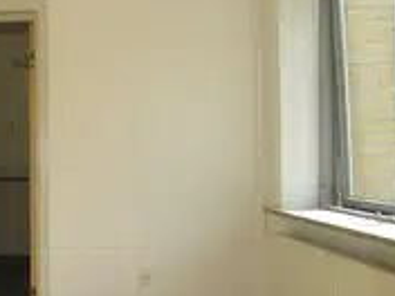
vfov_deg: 28.5
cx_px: -6
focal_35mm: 51
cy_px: 166
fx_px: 582
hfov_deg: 34.0
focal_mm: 6.1
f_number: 4.1
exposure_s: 1/108
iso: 50
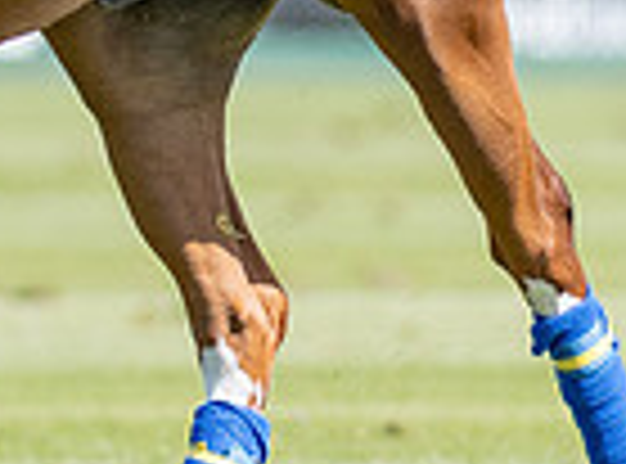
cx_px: -113
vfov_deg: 0.6
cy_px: -298
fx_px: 44098
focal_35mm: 2449
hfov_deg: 0.8
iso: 400
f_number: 4
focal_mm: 300
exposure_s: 1/5000
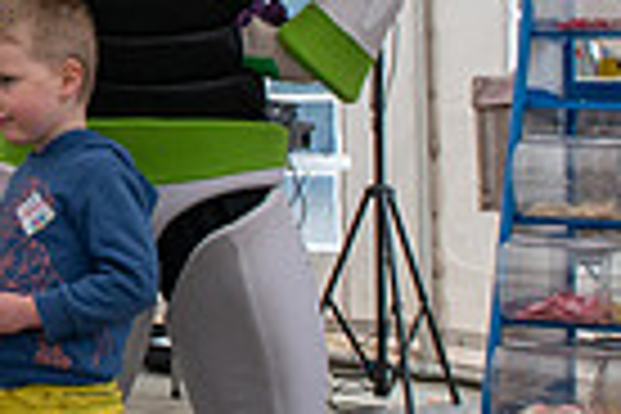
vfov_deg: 10.8
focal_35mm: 126
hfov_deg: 15.0
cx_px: -323
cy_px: 5
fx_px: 2173
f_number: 8
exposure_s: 1/80
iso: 280
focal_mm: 24
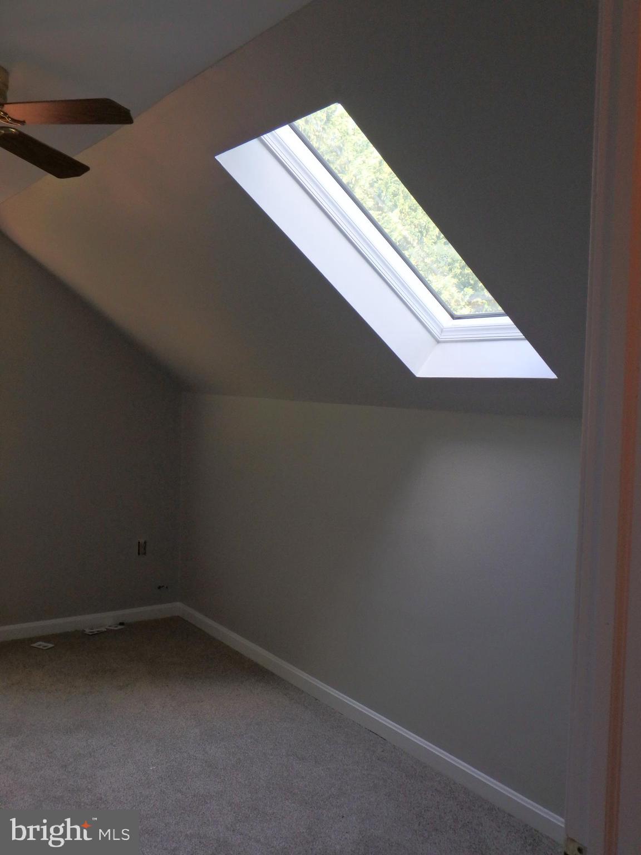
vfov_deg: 54.0
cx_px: 320
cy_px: 428
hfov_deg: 41.8
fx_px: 839
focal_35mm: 34
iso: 200
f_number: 4.9
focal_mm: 6
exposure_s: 1/50
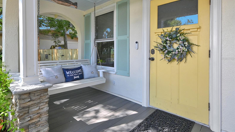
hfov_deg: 89.6
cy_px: 59
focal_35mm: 19
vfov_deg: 58.2
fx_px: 118
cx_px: 117
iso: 1000
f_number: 11
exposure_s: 1/500
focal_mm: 12
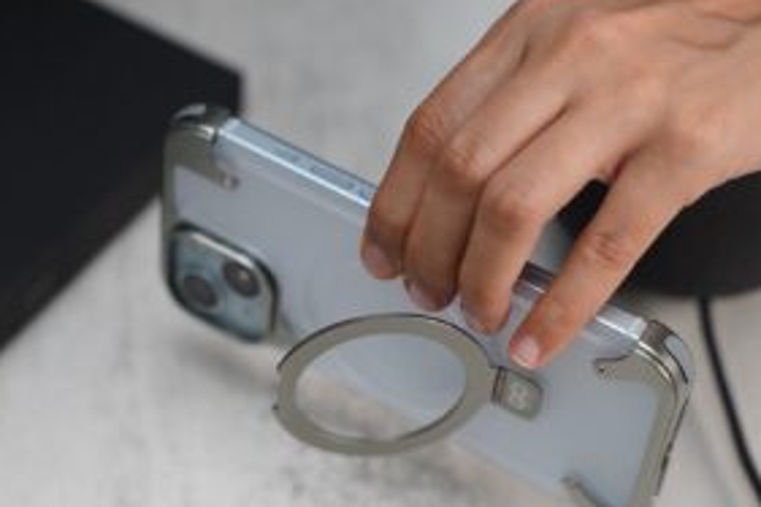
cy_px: 294
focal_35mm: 94
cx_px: 314
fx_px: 1986
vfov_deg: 14.5
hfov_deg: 21.7
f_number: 3.5
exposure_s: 1/160
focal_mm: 66
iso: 1600
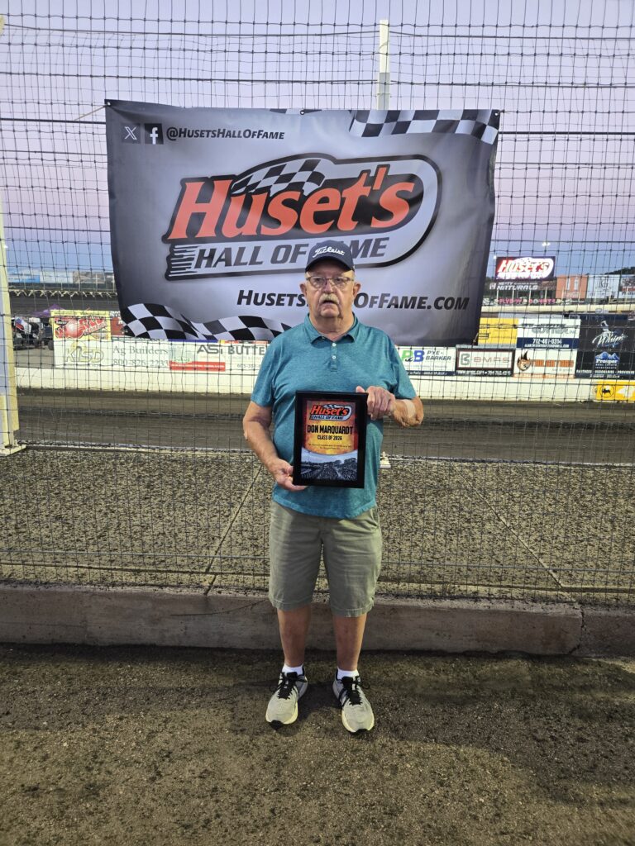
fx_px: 563
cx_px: 318
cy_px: 423
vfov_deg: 73.9
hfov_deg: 58.9
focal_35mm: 23
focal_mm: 5.4
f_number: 1.8
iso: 250
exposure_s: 1/120
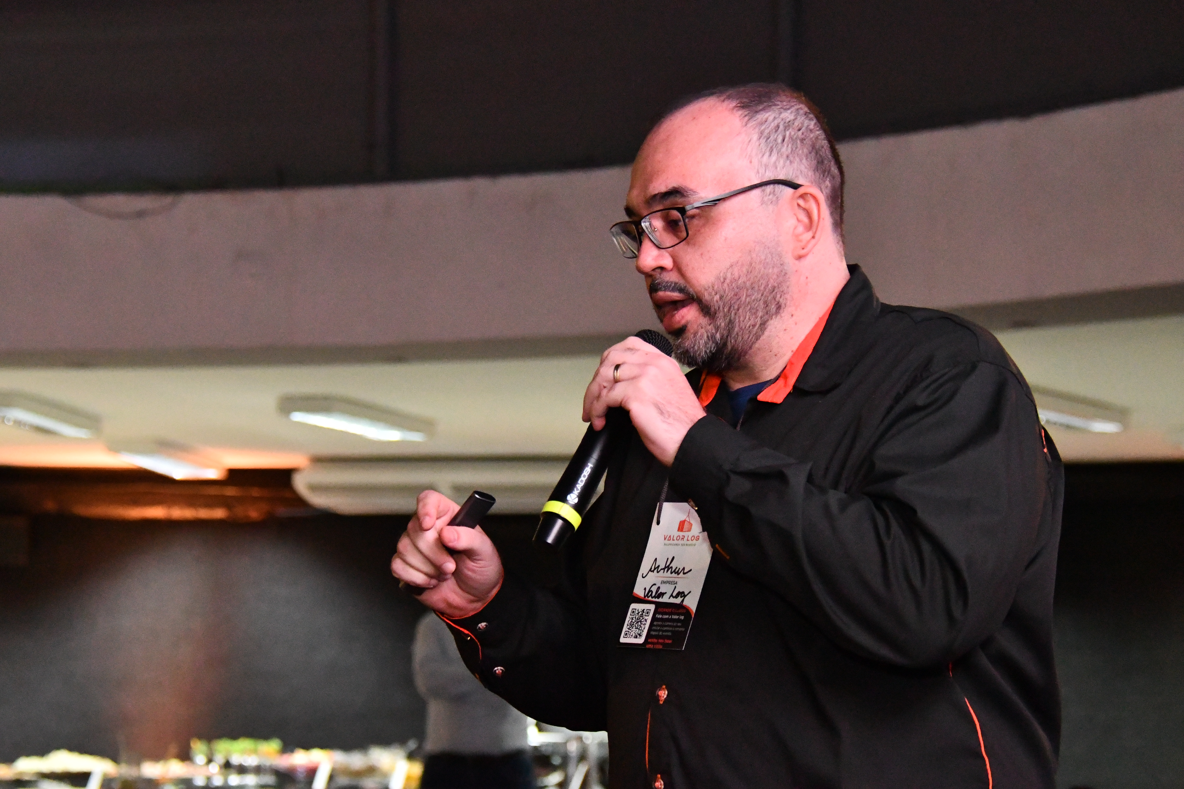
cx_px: 592
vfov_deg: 11.7
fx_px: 3848
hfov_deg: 17.5
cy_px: 394
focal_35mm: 117
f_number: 5.6
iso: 10000
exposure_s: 1/160
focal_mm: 78
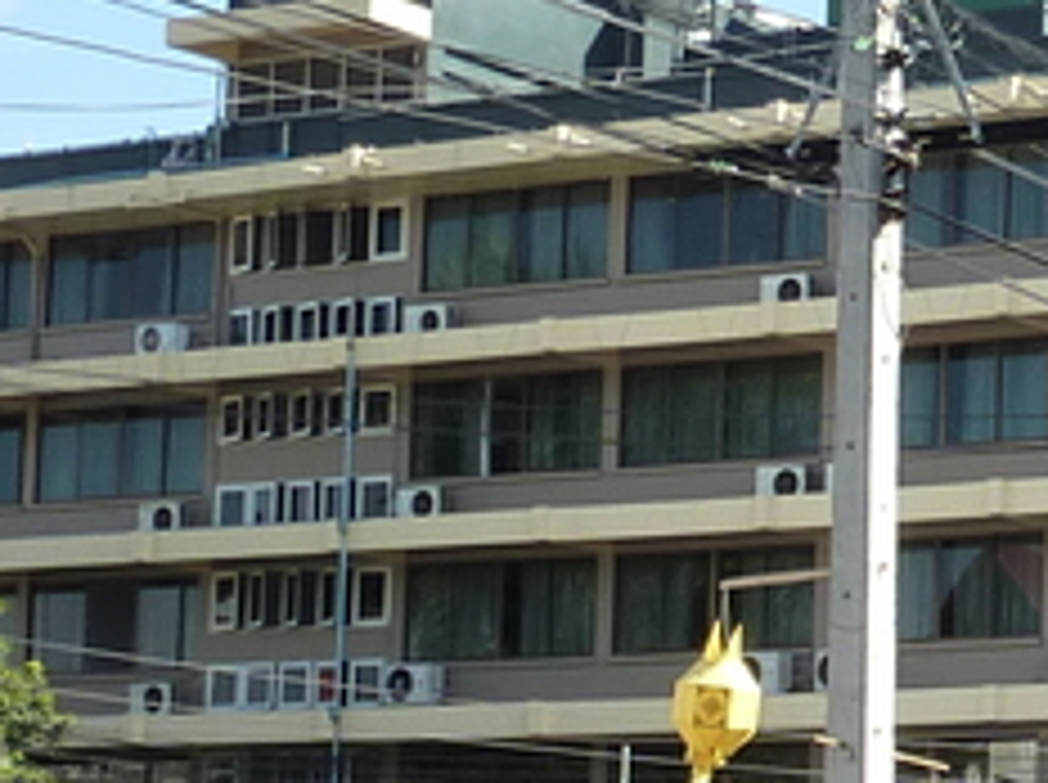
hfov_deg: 14.4
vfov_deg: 11.3
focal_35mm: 129
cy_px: 824
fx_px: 3899
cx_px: 1534
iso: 125
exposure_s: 1/320
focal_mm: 4.1
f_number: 4
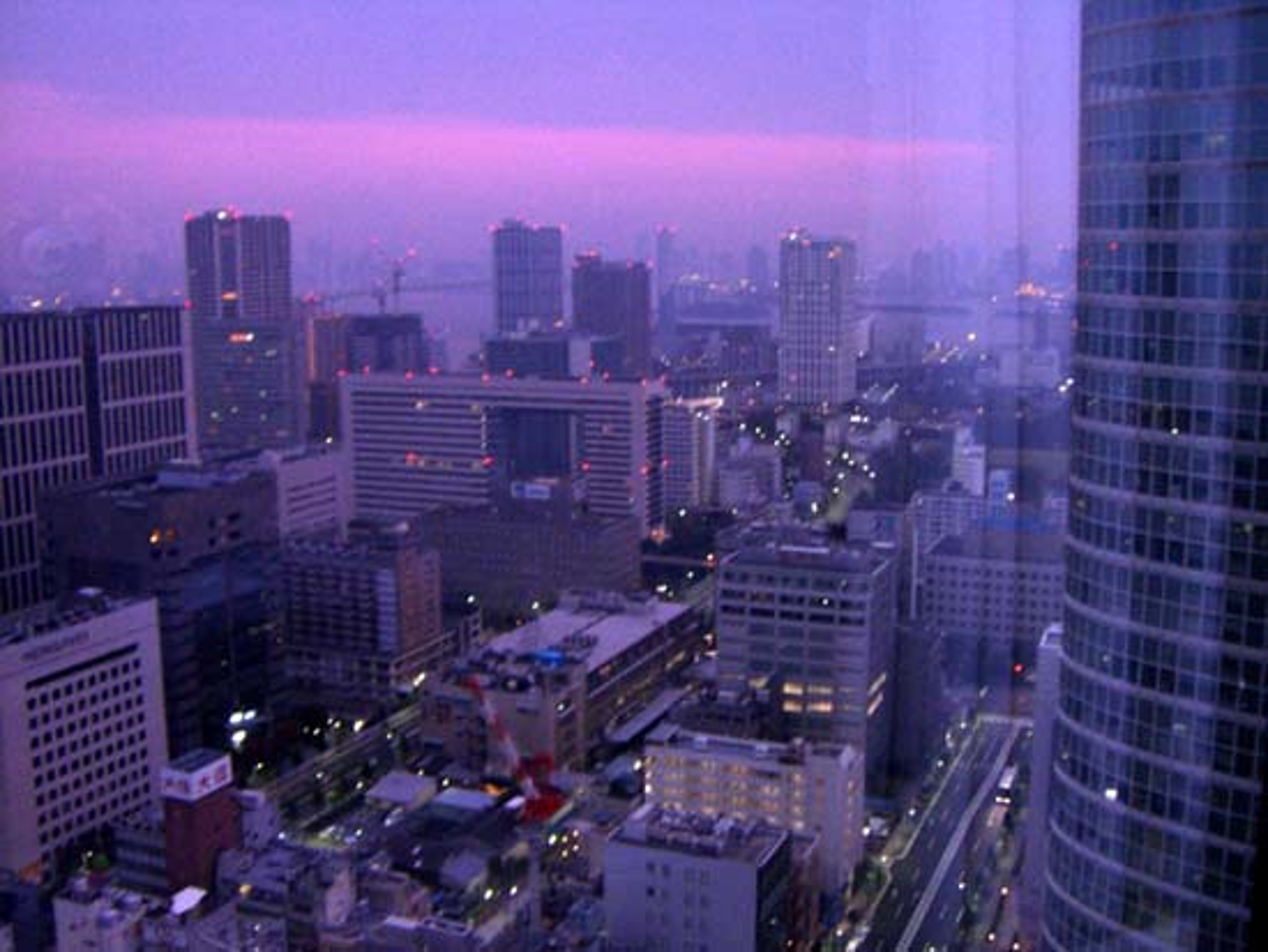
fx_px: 1393
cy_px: 476
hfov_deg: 49.0
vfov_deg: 37.7
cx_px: 634
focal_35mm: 38
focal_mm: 6.2
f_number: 2.7
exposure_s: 1/8
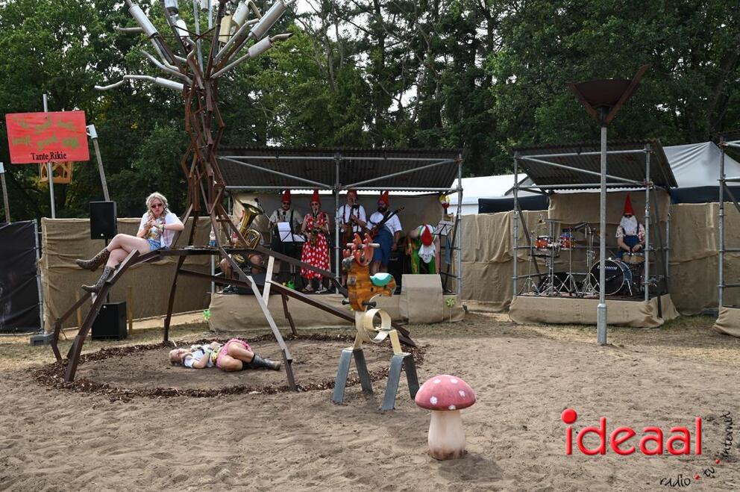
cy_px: 246
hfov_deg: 54.5
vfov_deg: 37.8
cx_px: 370
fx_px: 719
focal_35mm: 35
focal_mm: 35
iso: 320
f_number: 9
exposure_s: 1/320
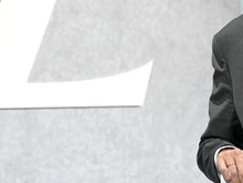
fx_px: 5525
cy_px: 67
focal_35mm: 787
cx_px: 218
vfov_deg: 1.9
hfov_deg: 2.5
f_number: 5.6
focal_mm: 400
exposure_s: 1/640
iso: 4000
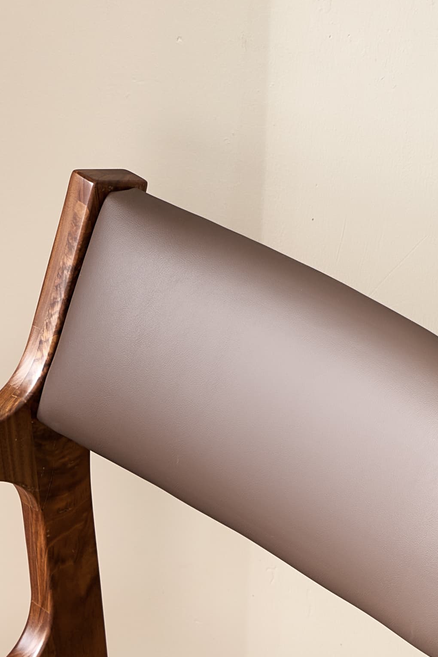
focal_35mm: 289
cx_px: -31
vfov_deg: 7.1
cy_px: 678
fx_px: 5269
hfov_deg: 4.7
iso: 100
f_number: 7.1
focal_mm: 60
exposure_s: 1/4
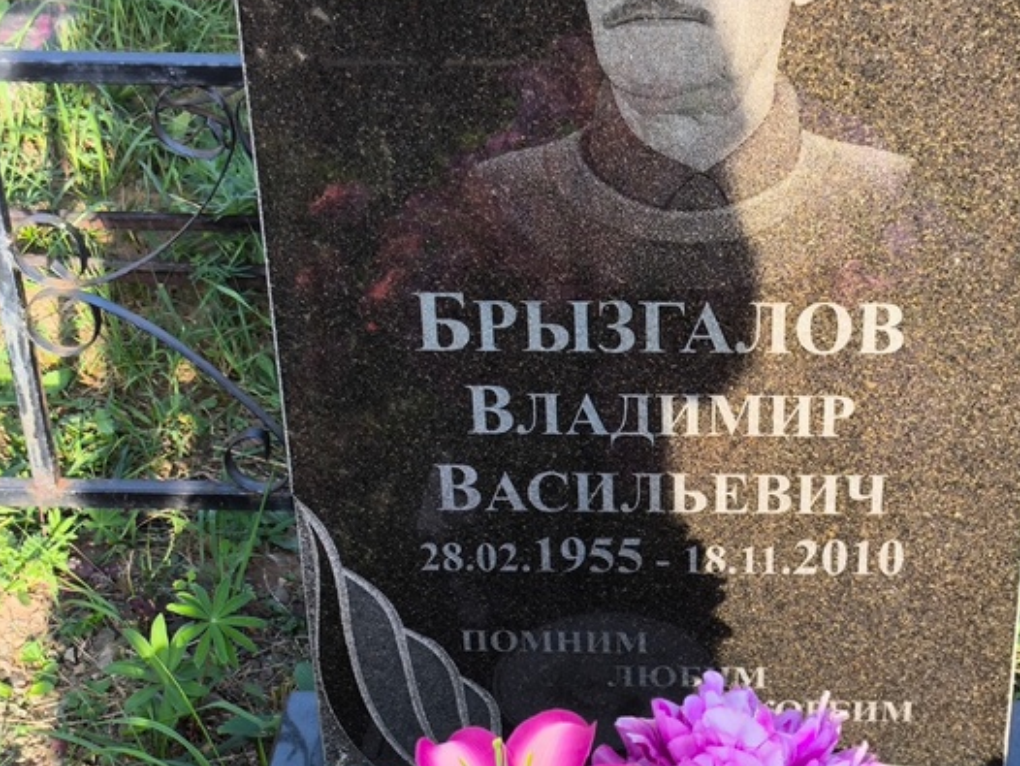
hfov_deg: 25.5
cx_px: 697
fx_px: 2240
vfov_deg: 19.3
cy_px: 529
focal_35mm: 76
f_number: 1.7
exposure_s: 1/303
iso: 50
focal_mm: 4.71
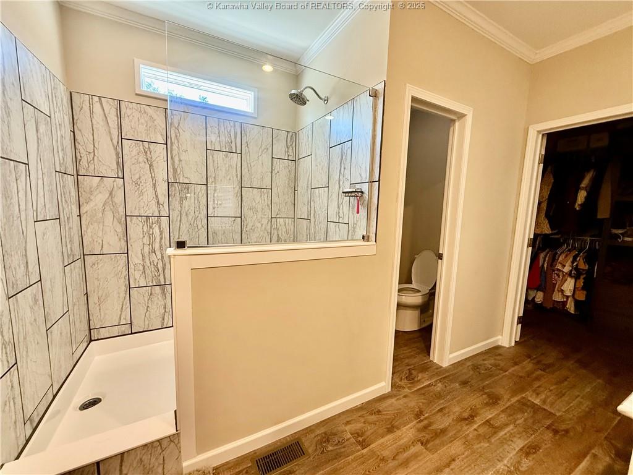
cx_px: 316
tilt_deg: -6.6
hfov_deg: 102.1
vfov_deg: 85.7
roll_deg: -1.6
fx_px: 256
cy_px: 238
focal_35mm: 14
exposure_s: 1/60
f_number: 2.2
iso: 250
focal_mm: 2.22
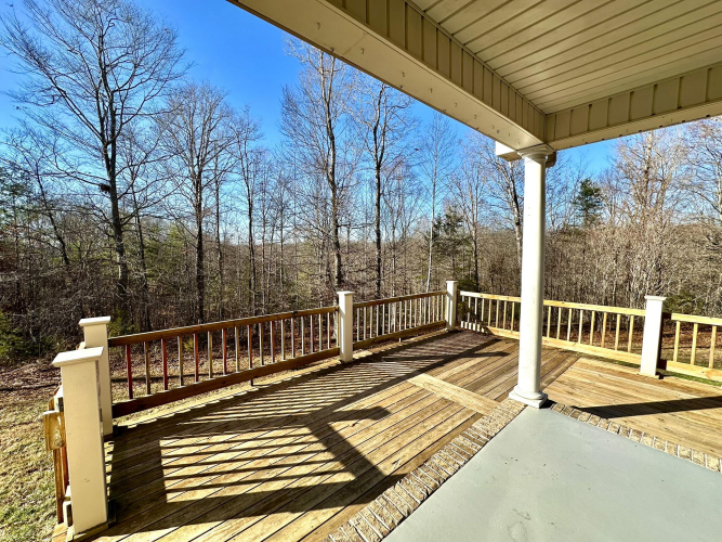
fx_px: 292
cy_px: 271
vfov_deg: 85.7
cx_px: 361
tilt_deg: -4.0
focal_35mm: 14
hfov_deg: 102.1
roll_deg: +0.2
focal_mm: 2.22
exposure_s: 1/947
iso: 40
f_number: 2.2
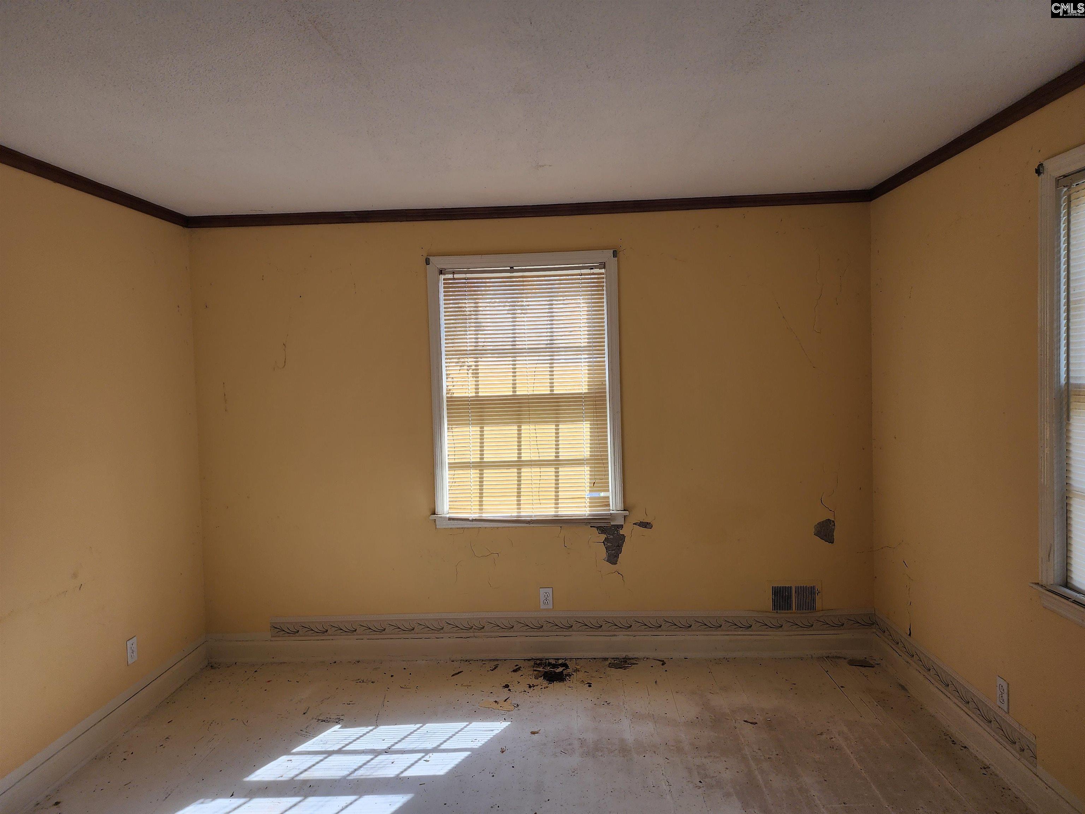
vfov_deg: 58.9
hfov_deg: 73.9
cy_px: 407
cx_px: 542
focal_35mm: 23
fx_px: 721
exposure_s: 1/180
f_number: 1.8
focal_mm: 6.4
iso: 50
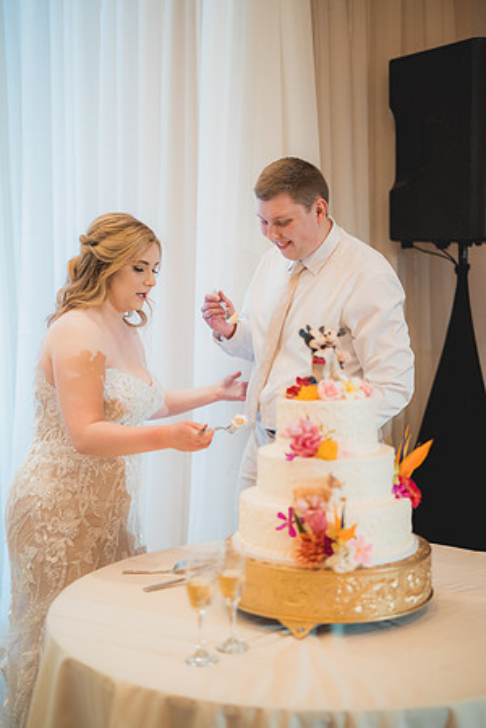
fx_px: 1012
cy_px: 364
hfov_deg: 27.0
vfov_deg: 39.6
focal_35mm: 50
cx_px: 243
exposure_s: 1/500
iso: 1250
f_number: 1.4
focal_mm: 50
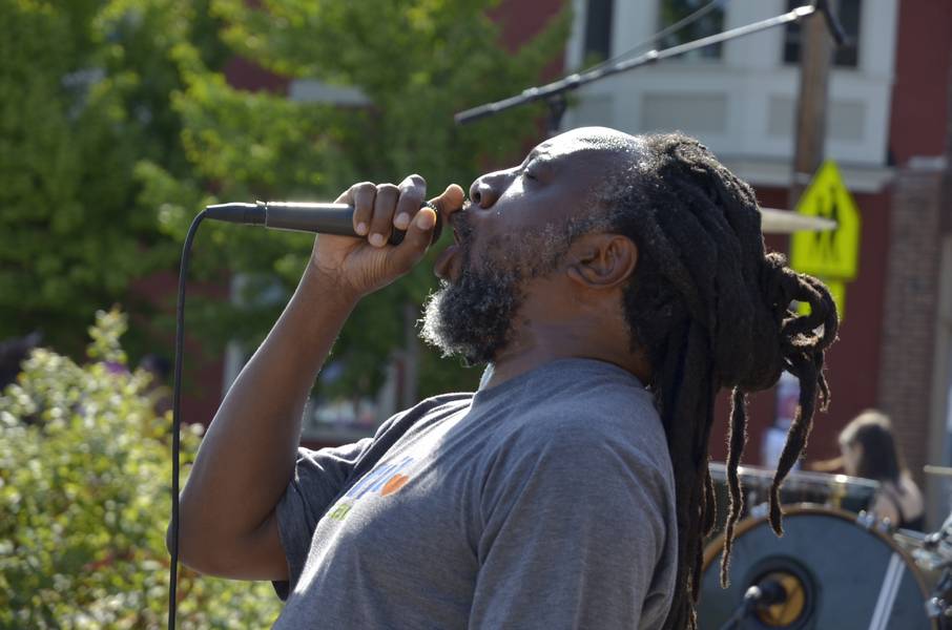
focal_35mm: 128
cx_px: 476
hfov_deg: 16.1
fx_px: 3365
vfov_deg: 10.7
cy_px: 315
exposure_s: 1/500
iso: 200
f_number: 5.6
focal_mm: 85
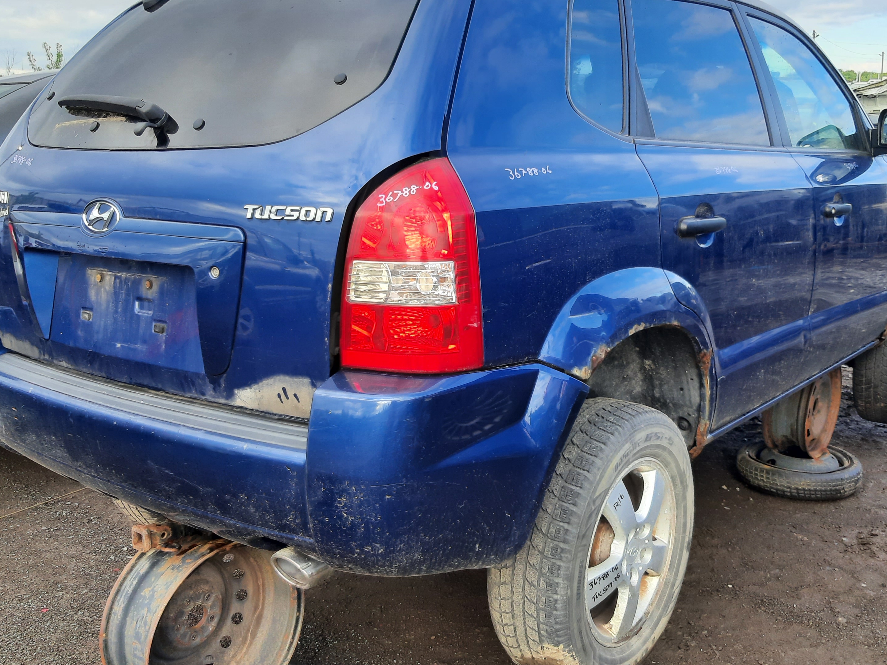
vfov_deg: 39.6
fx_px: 923
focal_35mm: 36
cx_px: 488
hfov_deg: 51.3
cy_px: 292
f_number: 1.7
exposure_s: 1/283
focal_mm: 3.92
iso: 40
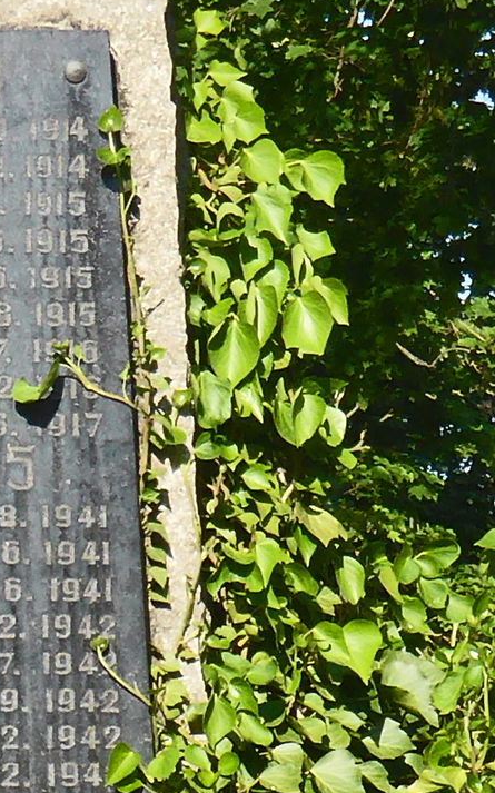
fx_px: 4689
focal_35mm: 217
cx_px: -146
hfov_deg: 6.0
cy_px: 172
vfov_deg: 9.6
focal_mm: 9.7
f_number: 4.6
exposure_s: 1/320
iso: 100
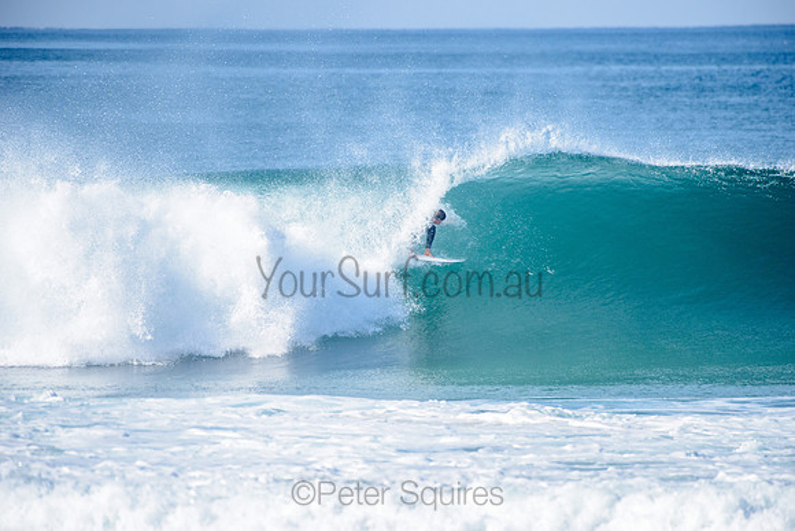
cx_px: 398
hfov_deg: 4.1
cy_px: 266
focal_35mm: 500
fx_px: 11044
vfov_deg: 2.8
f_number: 5.6
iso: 280
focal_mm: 500
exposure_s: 1/2500
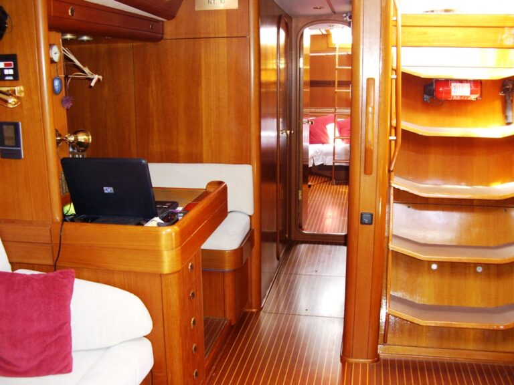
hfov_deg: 49.0
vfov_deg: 37.7
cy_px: 192
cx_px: 257
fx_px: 564
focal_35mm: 38
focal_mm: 7.9
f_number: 2.8
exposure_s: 1/60
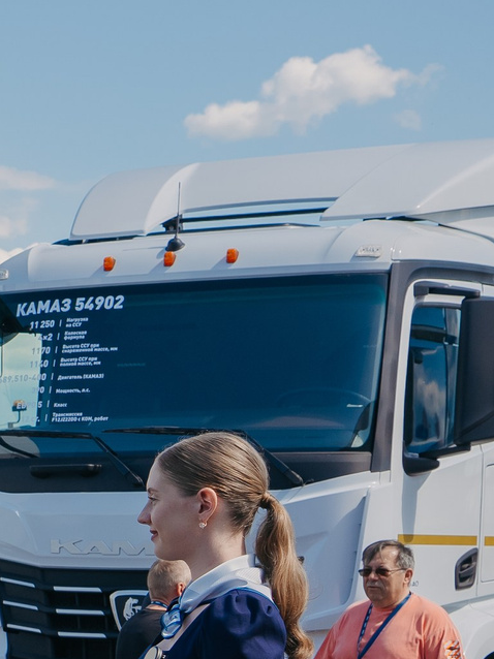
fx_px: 2647
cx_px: -745
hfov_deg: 9.4
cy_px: 747
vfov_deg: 13.9
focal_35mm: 139
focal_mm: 36
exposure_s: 1/400
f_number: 5.6
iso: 100
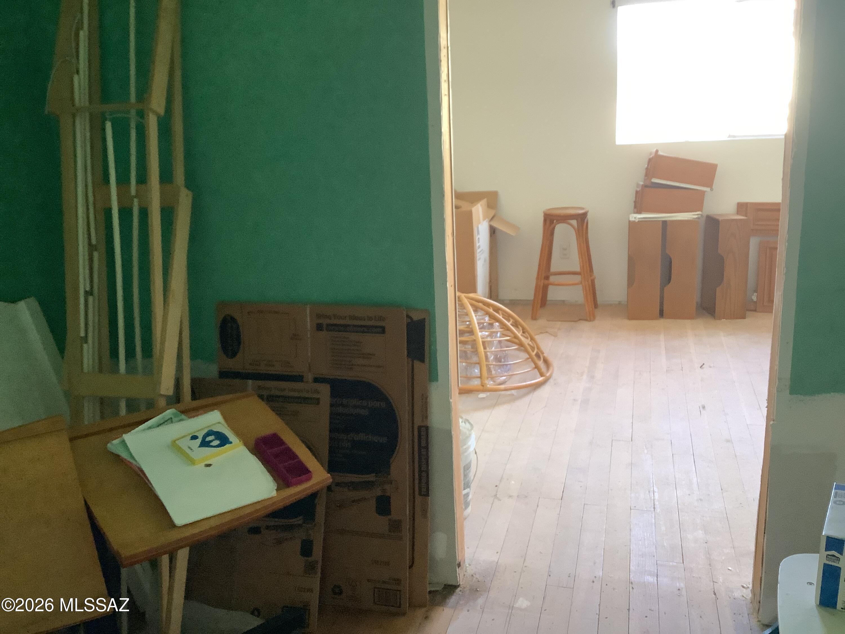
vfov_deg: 45.4
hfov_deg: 58.4
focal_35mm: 31
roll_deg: +2.8
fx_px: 757
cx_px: 422
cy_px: 317
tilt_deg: -15.1
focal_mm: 3.3
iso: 320
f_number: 2.4
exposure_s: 1/60
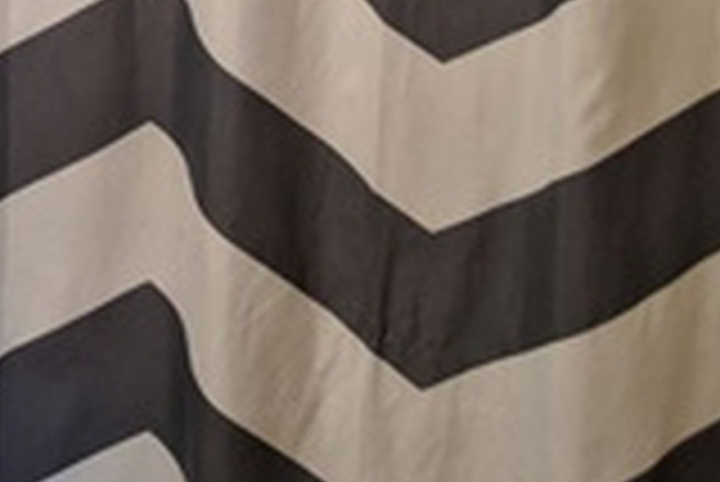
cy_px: -140
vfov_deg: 11.9
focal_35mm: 112
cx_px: -94
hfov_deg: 17.6
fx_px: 2242
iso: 221
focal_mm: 4.44
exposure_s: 1/40.1
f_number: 1.8
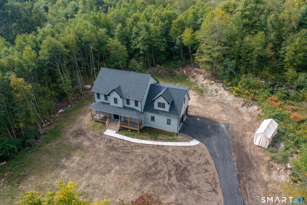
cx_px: 154
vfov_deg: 46.4
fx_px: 239
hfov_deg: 65.5
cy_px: 102
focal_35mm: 28
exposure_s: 1/50
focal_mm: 10.26
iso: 100
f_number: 2.8
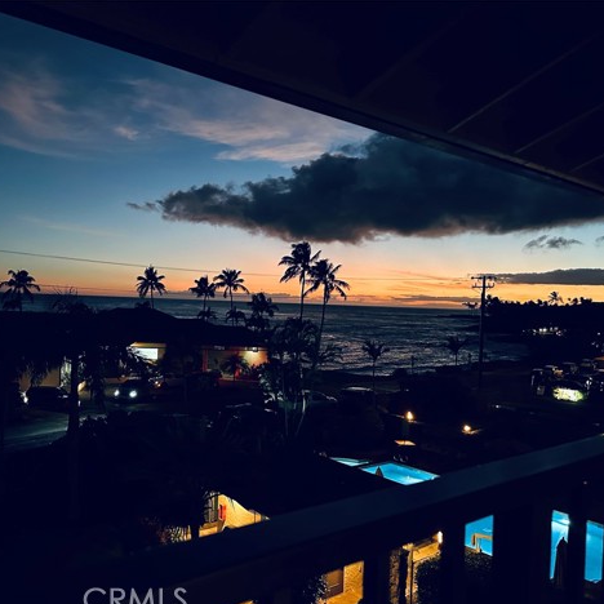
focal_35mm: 29
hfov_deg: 55.1
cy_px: 308
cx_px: 231
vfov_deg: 55.6
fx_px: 572
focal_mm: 6.86
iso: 1000
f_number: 1.78
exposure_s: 1/30
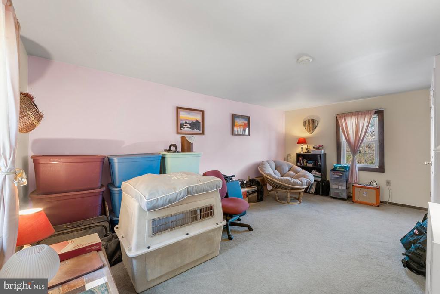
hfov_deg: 100.4
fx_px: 183
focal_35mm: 15
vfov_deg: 77.3
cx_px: 220
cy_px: 147
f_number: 9
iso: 100
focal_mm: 10
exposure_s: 1
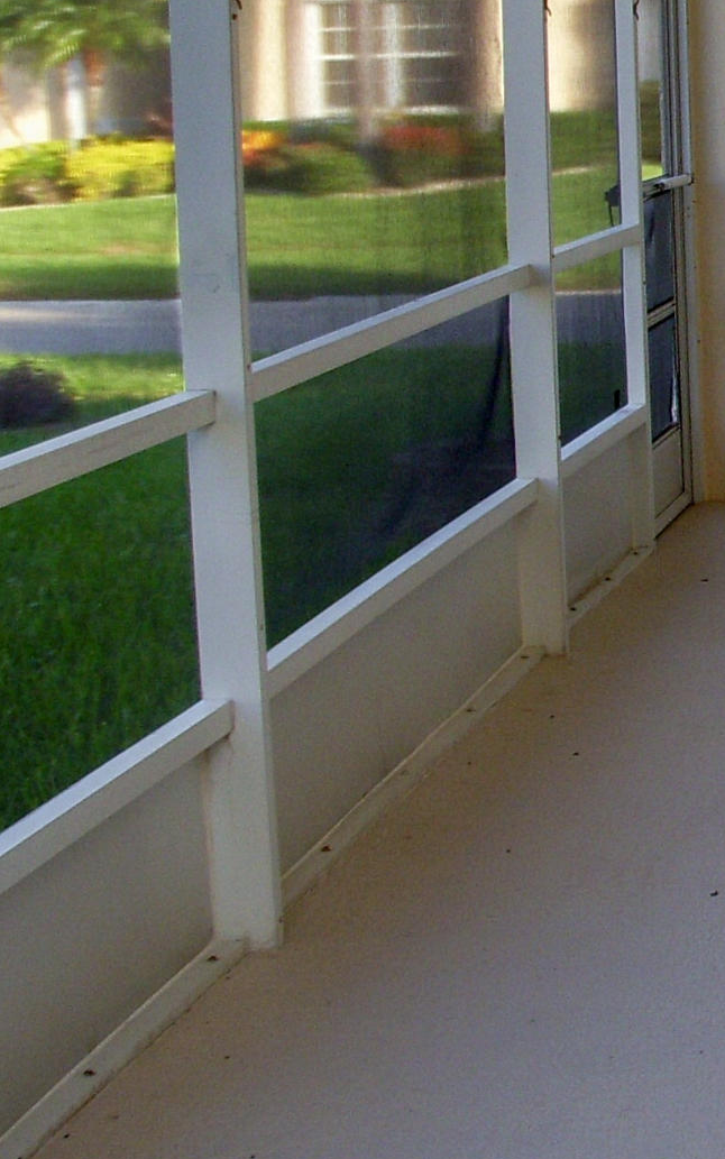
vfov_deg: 19.9
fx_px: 3286
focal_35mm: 104
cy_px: 385
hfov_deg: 11.8
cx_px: 1209
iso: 100
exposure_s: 1/80
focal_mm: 6.3
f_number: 3.3
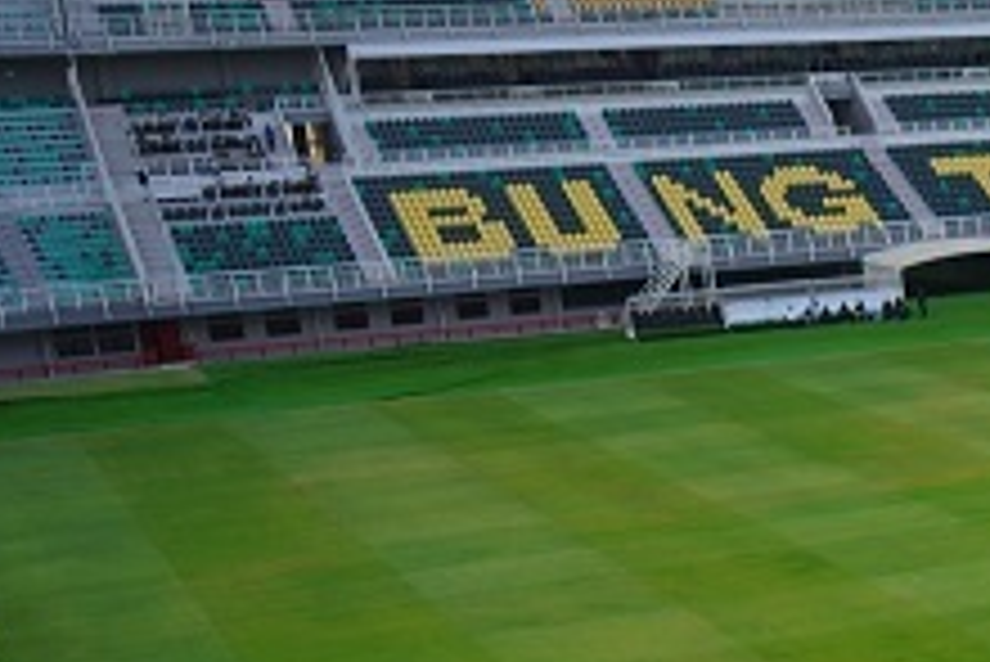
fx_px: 2449
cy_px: 734
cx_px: 1480
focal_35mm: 89
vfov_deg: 15.0
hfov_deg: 19.8
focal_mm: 28
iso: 100
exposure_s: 1/100
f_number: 5
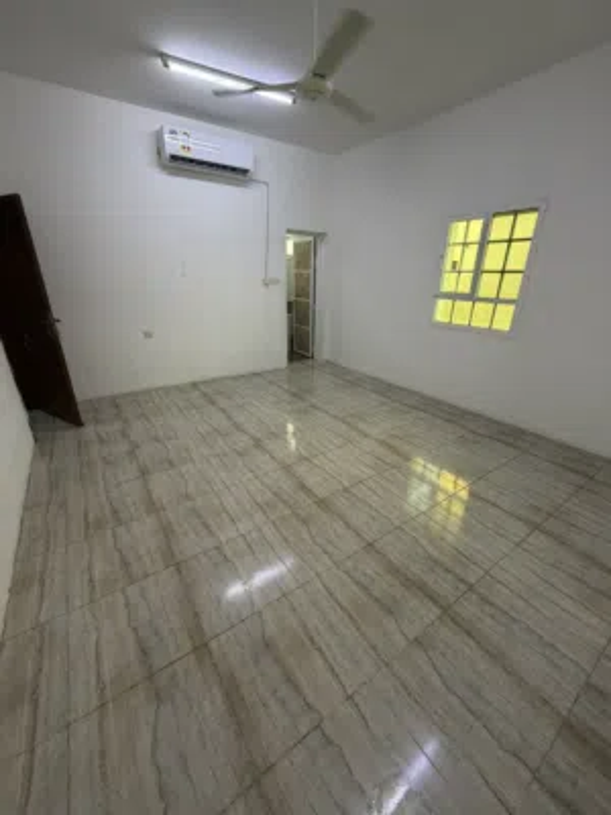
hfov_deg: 85.7
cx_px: 306
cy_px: 408
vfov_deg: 102.1
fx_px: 329
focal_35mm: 14
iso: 320
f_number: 2.2
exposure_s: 1/100
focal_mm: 2.22
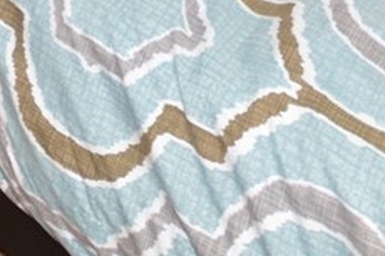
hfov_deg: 28.4
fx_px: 759
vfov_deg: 14.4
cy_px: -318
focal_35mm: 71
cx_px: 220
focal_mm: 10
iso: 400
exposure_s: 1/60
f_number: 4
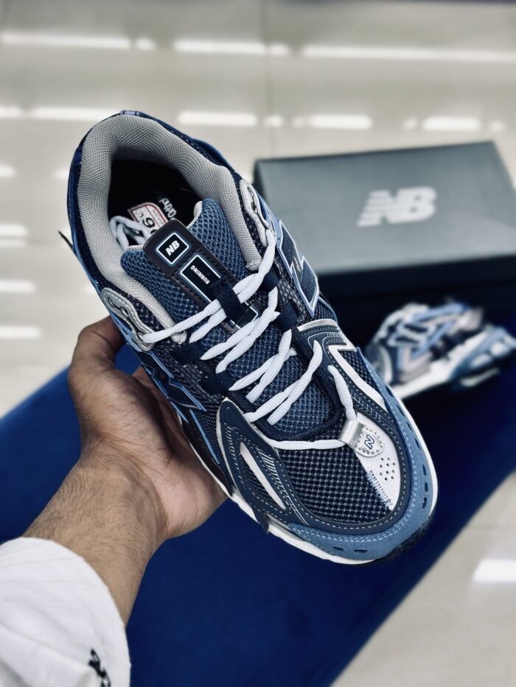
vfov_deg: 39.7
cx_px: 258
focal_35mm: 48
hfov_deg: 30.3
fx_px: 954
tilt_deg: -52.1
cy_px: 344
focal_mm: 6.86
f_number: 1.78
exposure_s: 1/100
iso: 80
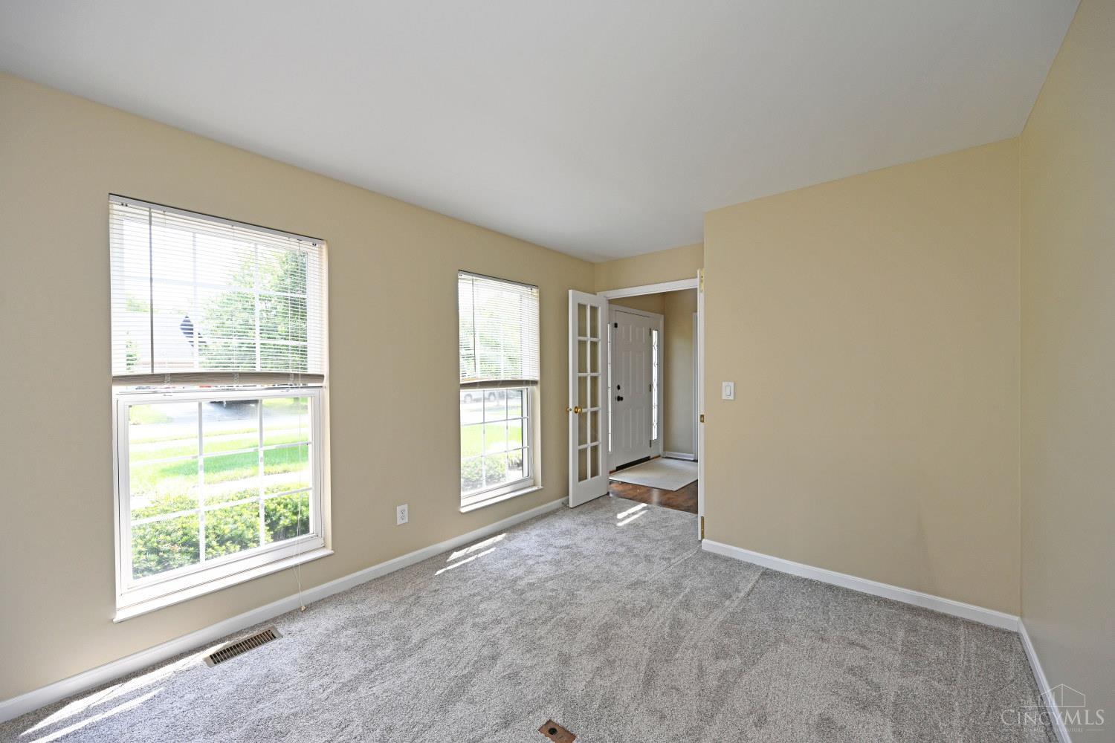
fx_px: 434
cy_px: 372
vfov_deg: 81.2
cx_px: 558
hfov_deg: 104.3
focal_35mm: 14
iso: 200
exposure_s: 1/125
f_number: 5.6
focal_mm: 14
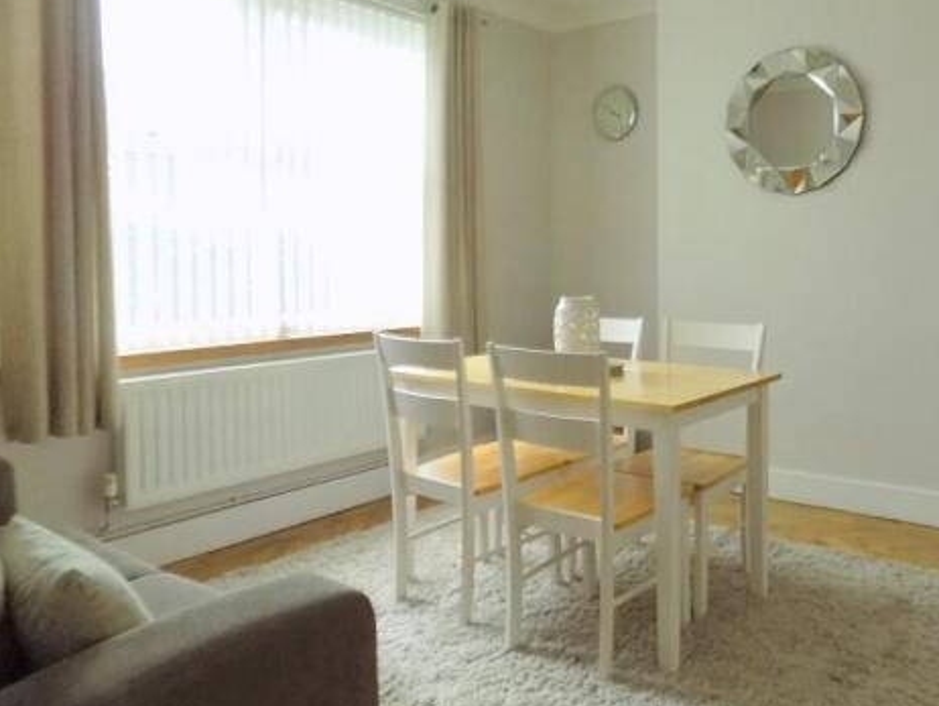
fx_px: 787
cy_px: 282
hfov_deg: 60.8
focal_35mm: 29
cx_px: 590
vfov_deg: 48.0
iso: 400
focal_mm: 4
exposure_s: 1/13
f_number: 3.1
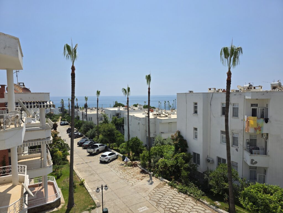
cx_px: 142
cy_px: 106
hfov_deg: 73.9
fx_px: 188
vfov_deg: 58.9
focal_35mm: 23
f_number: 1.7
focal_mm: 6.3
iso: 64
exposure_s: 1/7944
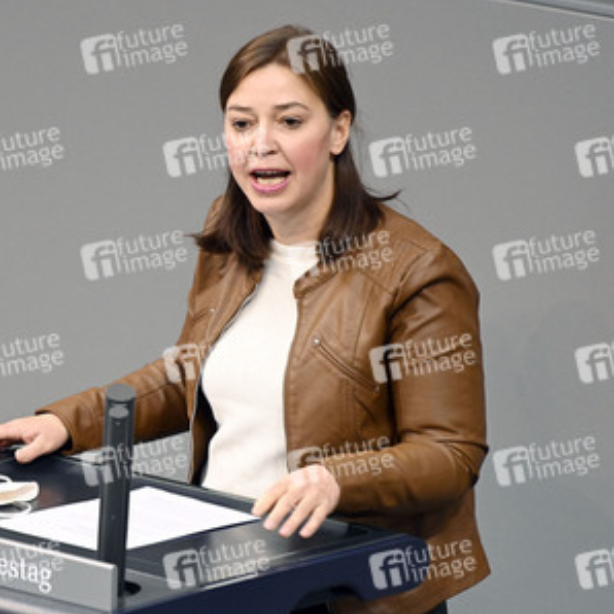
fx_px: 10837
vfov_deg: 3.2
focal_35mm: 540
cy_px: 307
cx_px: 162
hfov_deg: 3.2
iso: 8000
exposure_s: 1/250
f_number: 5.6
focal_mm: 420
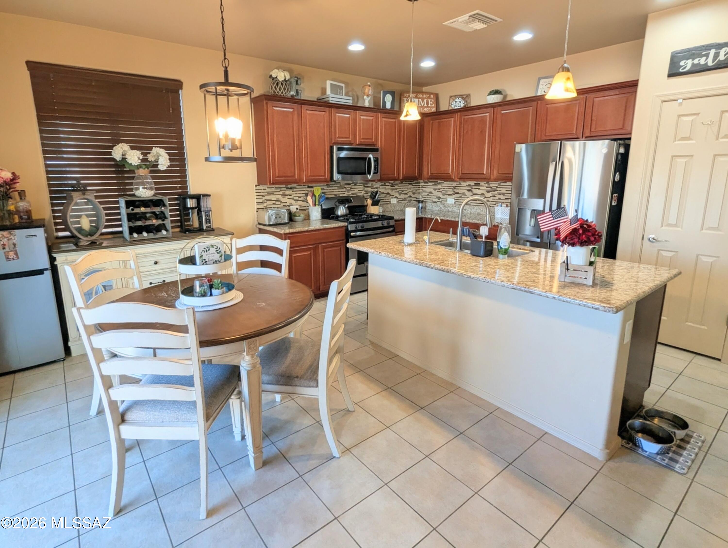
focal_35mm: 16
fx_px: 337
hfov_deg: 94.4
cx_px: 364
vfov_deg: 78.2
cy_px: 274
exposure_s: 1/40
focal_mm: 2.35
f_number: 2.2
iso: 60
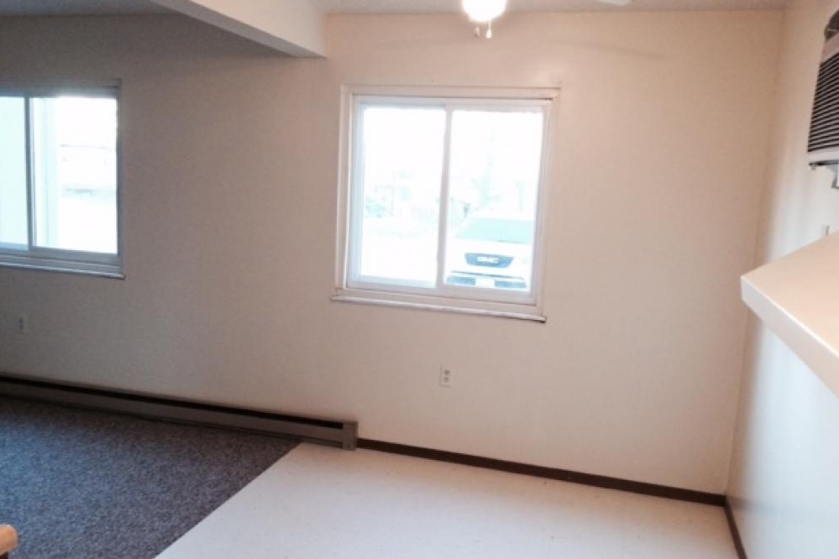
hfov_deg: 58.7
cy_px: 276
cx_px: 425
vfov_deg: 41.1
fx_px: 746
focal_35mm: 32
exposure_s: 1/30
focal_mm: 4.12
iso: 250
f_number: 2.2
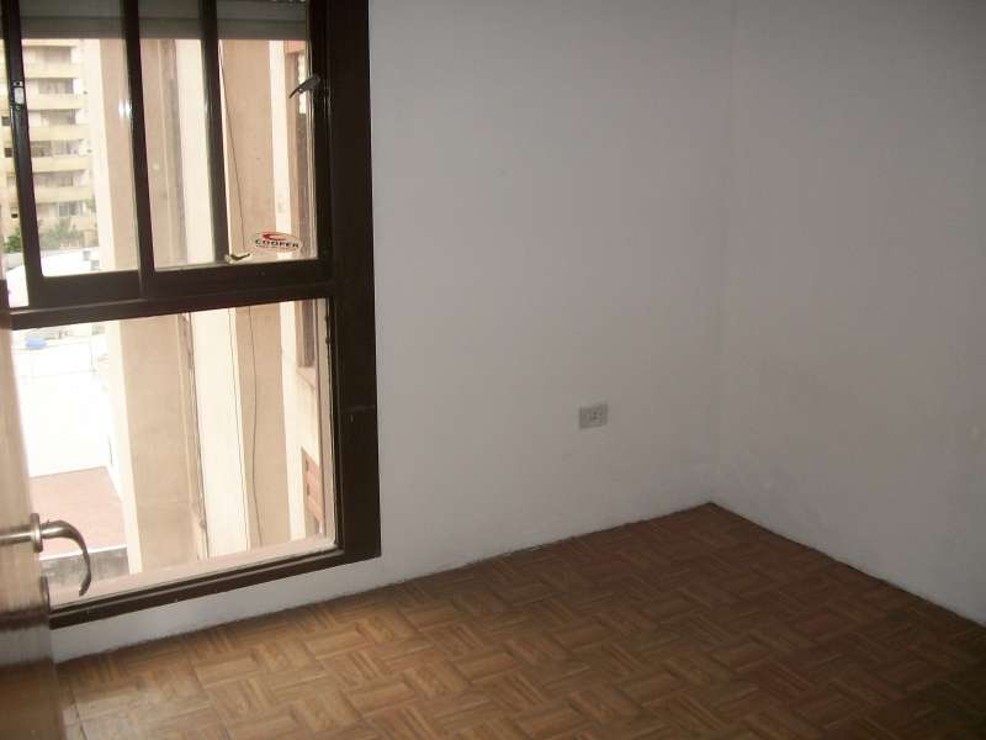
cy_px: 370
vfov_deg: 44.2
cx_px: 493
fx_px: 911
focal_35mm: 32
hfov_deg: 56.8
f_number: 2.9
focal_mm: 5.7
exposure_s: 1/80
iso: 80
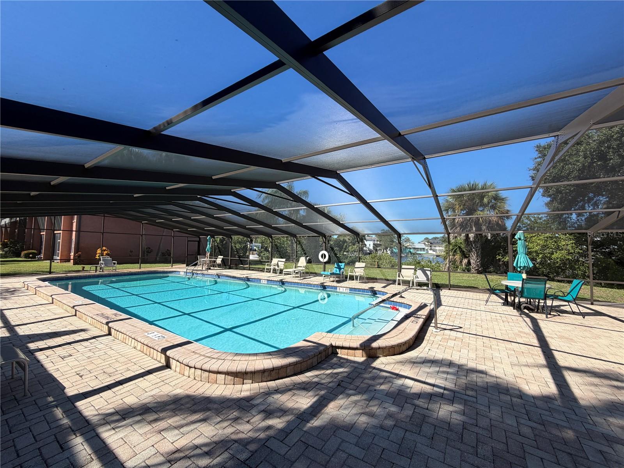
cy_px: 234
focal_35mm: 14
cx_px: 312
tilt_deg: +2.9
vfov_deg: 85.7
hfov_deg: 102.1
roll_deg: -1.2
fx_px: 252
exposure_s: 1/770
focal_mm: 2.22
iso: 40
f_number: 2.2
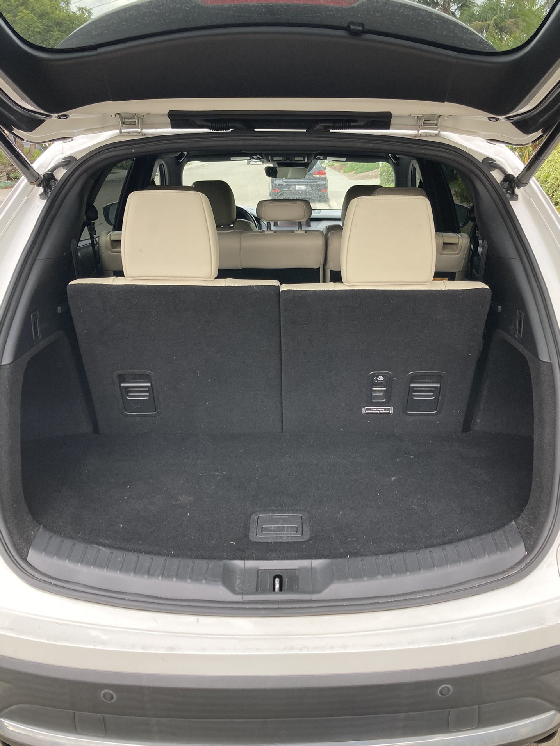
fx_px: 647
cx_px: 299
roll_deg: +1.5
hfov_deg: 46.8
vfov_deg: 59.9
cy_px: 365
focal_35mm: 30
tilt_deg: -16.8
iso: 50
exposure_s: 1/121
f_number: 1.8
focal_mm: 3.99
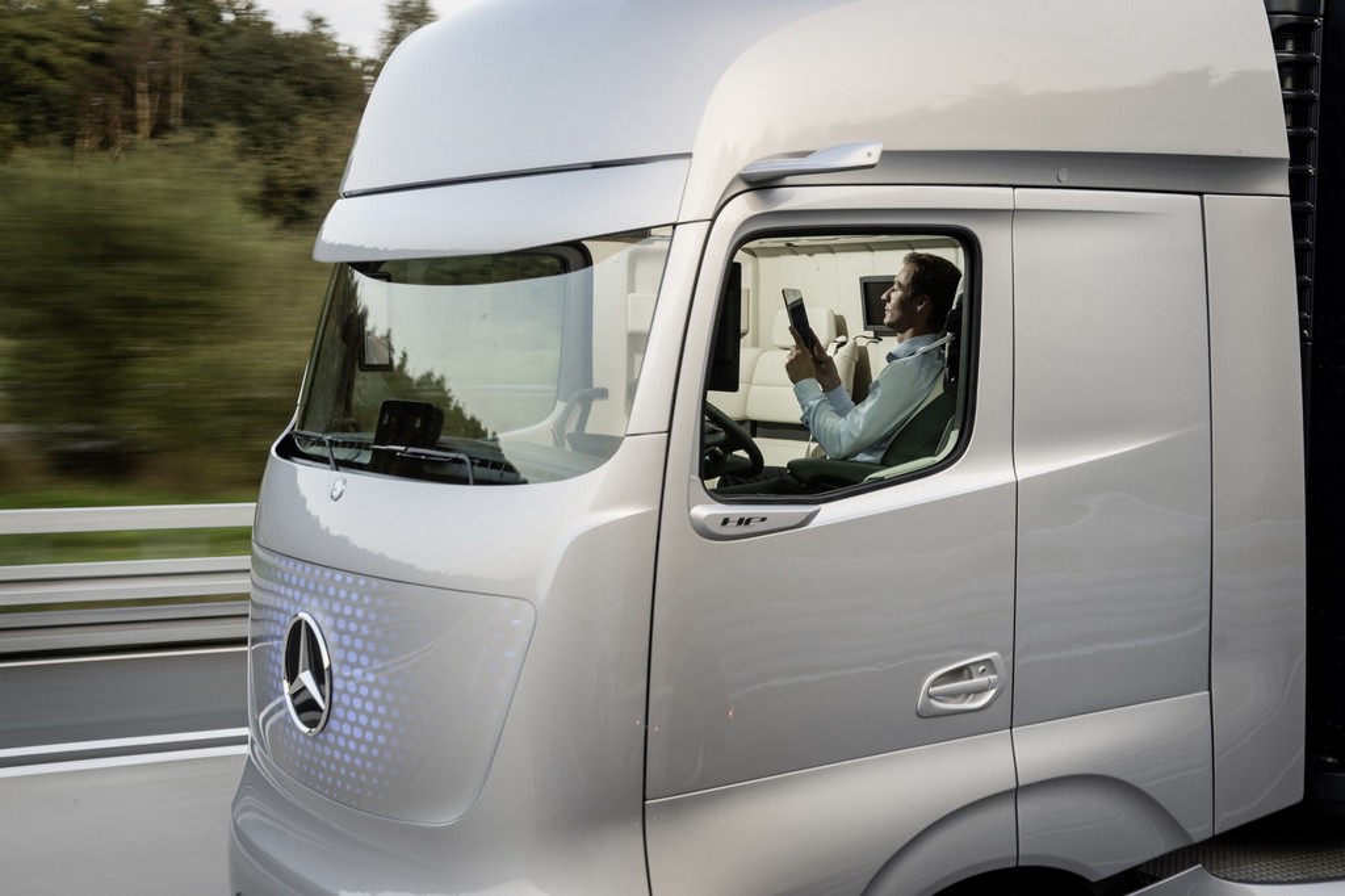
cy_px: 448
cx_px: 672
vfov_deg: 26.0
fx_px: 1942
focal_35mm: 52
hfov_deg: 38.2
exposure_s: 1/20
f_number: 14
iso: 400
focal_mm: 52
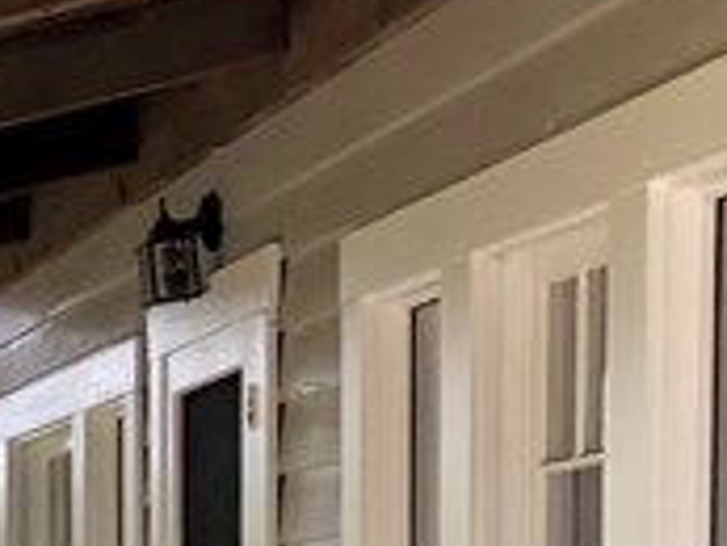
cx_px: -937
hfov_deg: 10.5
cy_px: 1147
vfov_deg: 8.4
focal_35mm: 166
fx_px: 3489
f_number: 1.8
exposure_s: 1/331
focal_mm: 4
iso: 20
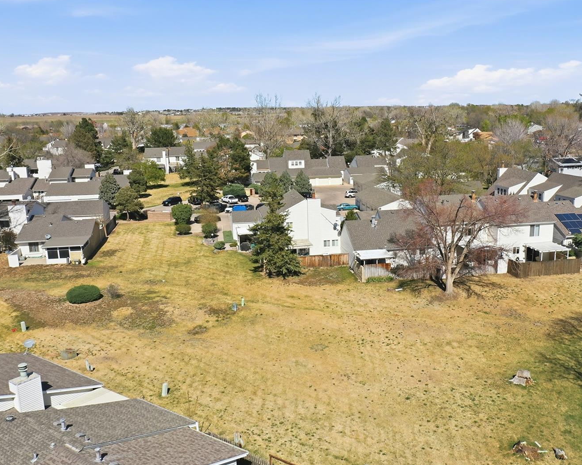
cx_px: 322
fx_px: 551
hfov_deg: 55.5
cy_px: 233
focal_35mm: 32
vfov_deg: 45.8
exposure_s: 1/800
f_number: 6.3
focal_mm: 10.3
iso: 100
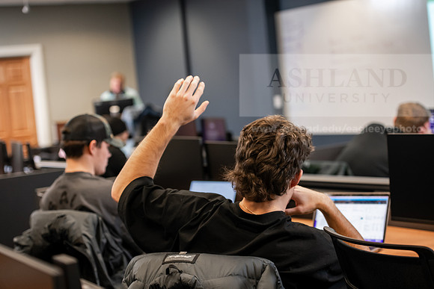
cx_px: 217
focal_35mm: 70
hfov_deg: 28.8
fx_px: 844
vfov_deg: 19.5
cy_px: 144
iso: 1250
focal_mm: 70
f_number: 3.2
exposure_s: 1/125
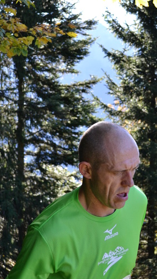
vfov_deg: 28.6
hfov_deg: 16.3
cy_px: 134
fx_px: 547
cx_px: 95
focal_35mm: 74
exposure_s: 1/500
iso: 720
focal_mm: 32
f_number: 4.8
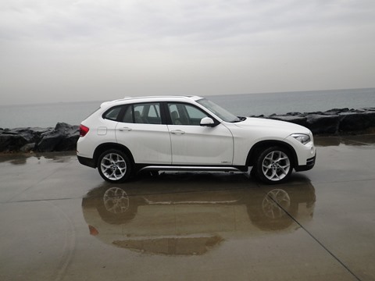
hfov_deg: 63.4
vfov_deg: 49.7
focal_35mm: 28
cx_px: 188
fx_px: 303
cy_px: 140
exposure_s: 1/200
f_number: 3.5
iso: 80
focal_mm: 5
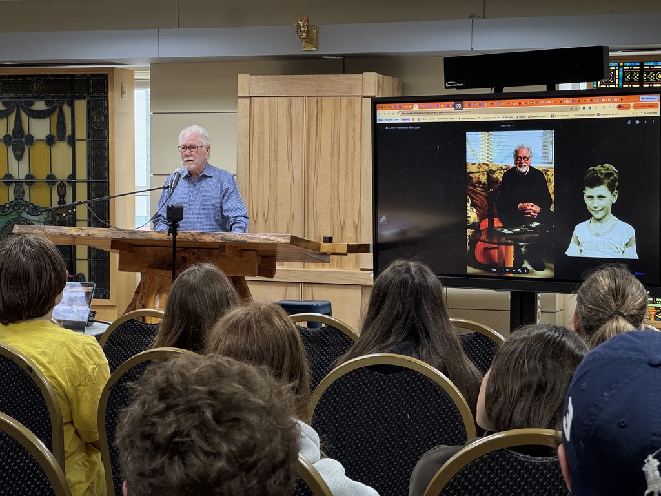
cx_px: 330
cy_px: 248
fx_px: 1470
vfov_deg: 19.1
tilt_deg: -3.4
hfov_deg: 25.3
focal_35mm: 77
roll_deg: +0.2
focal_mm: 9
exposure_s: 1/60
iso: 125
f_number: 2.8
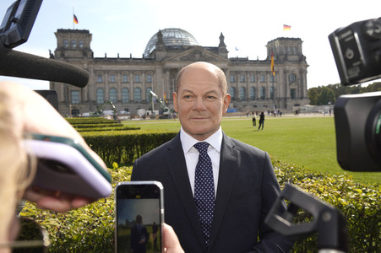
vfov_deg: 46.3
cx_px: 190
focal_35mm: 28
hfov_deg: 65.5
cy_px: 126
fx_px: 296
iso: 100
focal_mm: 28
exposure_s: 1/400
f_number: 6.3
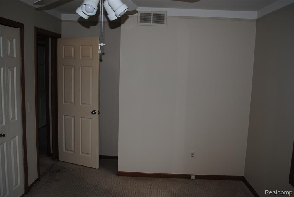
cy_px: 98
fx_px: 245
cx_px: 147
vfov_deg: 43.8
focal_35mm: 30
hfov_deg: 61.8
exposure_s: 1/60
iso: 200
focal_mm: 20
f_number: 3.8
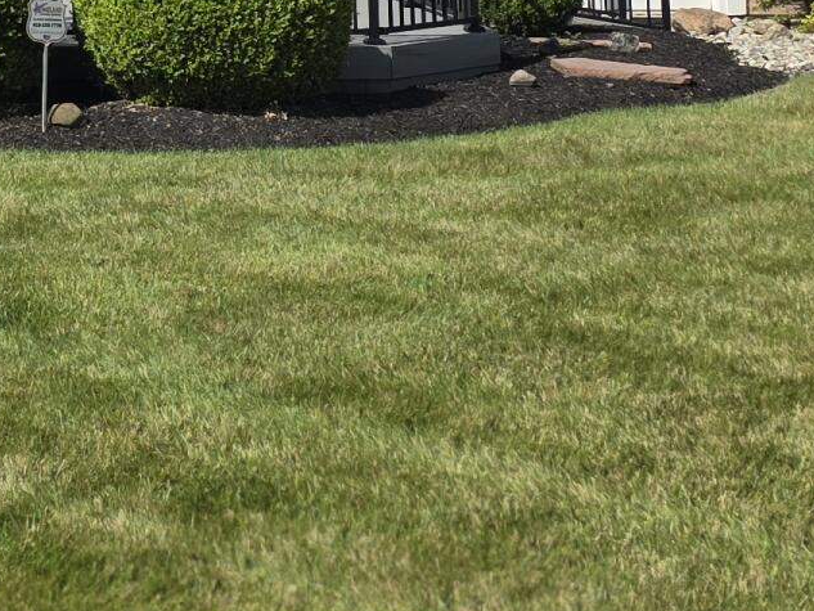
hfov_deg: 17.2
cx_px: -163
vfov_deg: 12.4
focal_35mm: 109
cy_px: -482
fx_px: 2564
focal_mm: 6.3
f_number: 1.7
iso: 80
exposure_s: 1/7626
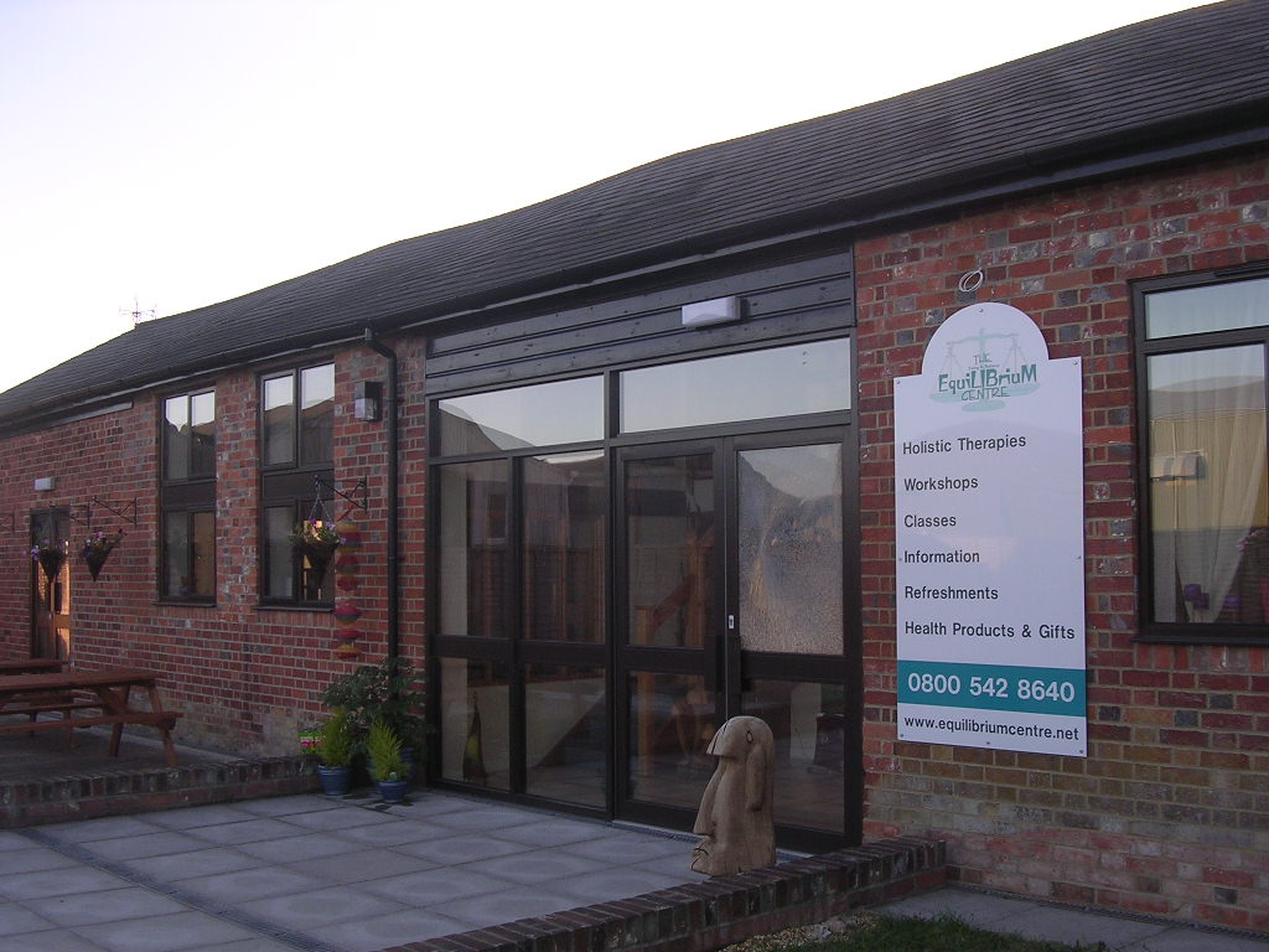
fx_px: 1393
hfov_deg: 49.0
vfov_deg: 37.7
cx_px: 634
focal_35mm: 38
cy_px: 476
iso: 100
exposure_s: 1/228
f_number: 2.8
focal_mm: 5.8
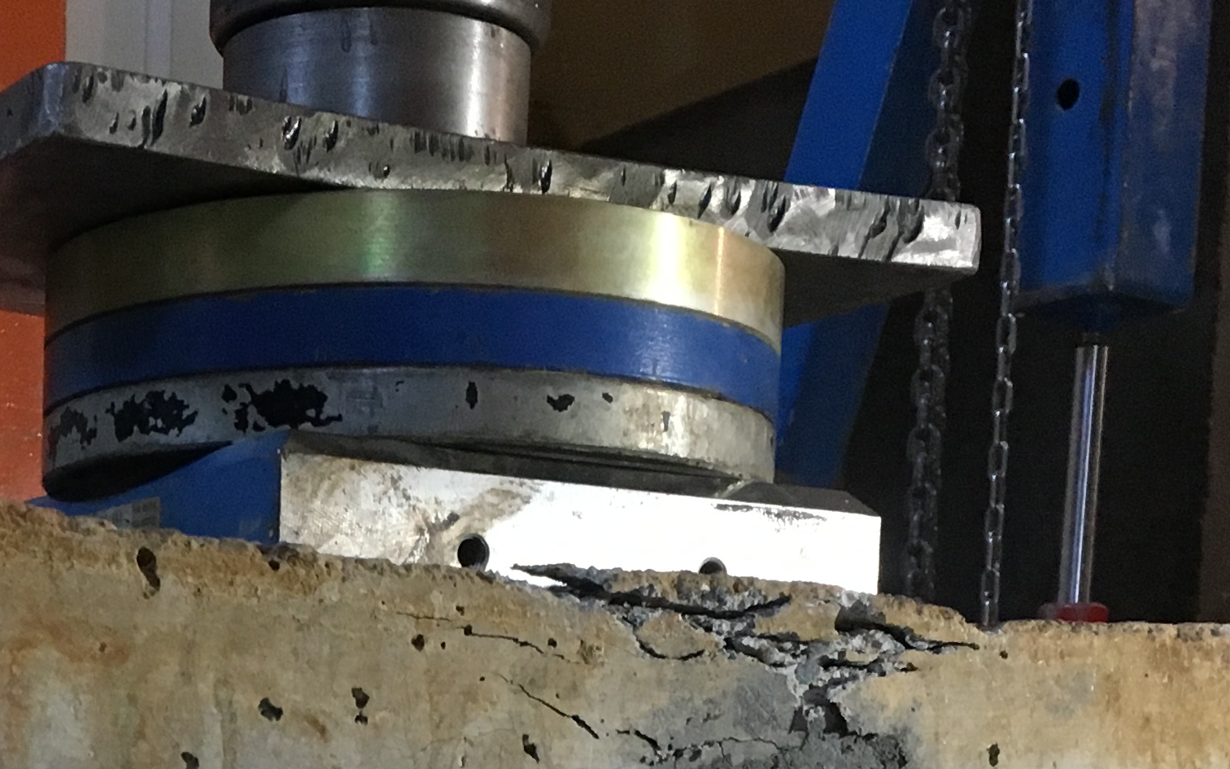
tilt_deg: -4.4
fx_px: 2749
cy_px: 1147
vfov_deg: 14.8
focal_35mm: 82
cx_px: 160
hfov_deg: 24.6
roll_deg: +0.0
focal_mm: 4.15
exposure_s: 1/33
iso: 160
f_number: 2.2
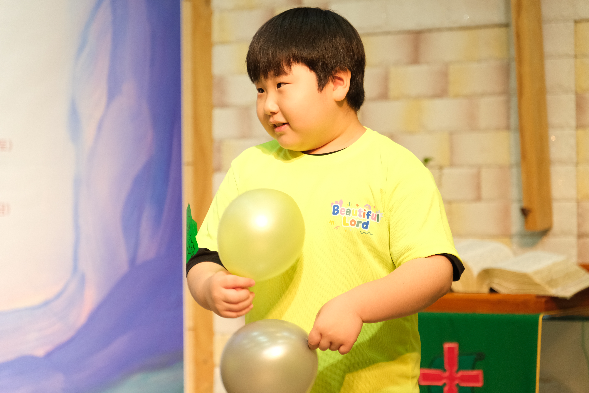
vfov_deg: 13.0
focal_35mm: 105
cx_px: 294
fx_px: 1718
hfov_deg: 19.5
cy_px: 196
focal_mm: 70
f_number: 2.8
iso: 1600
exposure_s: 1/250
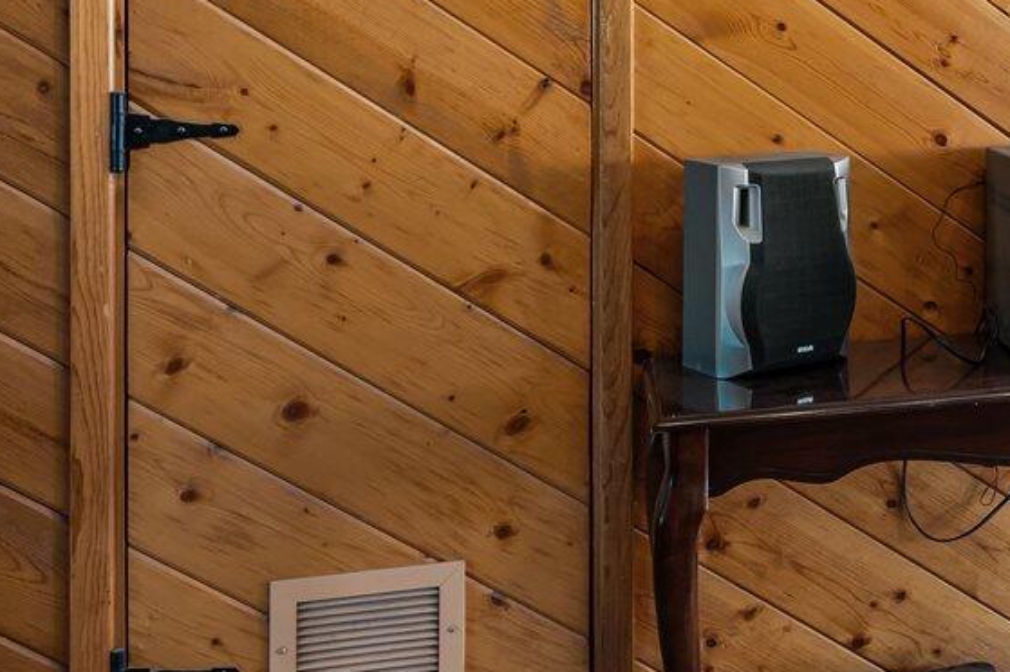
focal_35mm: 56
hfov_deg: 29.9
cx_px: 1232
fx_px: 1583
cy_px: -26
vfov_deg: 22.9
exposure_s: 1/6
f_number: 8
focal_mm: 15.4
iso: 400
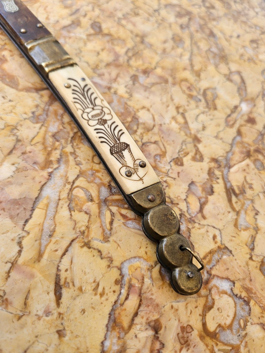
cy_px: 176
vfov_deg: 73.9
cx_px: 132
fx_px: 235
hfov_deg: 58.9
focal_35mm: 23
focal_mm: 5.4
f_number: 1.8
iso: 25
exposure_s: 1/276
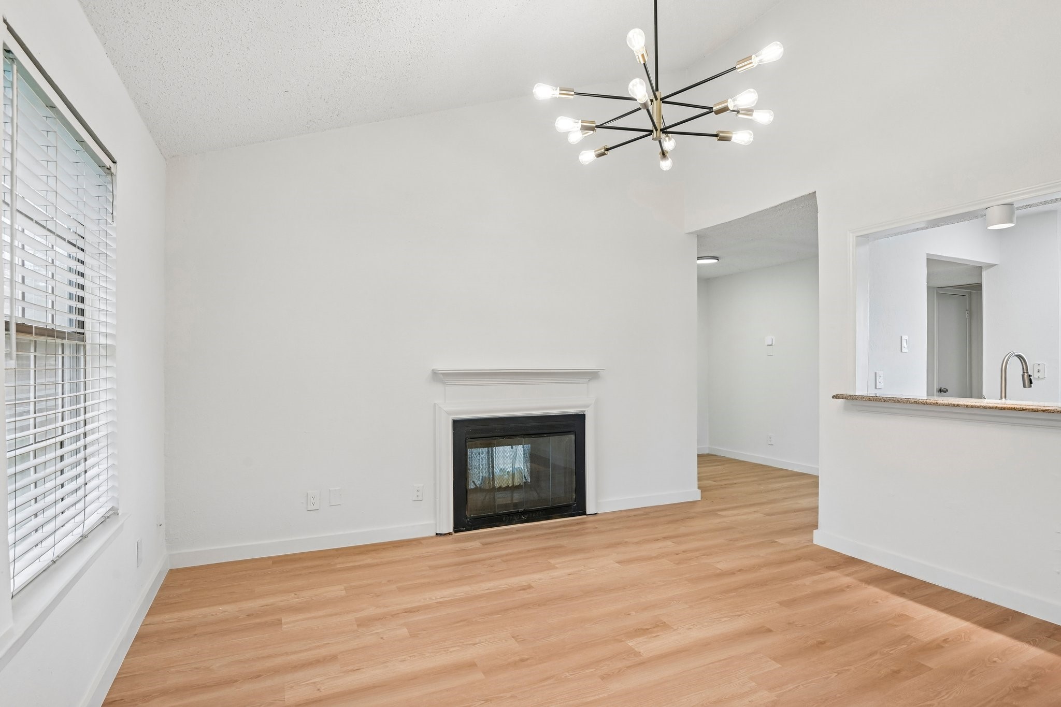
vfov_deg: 67.4
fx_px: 530
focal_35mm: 18
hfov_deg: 90.0
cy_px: 354
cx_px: 530
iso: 400
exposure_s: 1/60
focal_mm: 18
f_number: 8
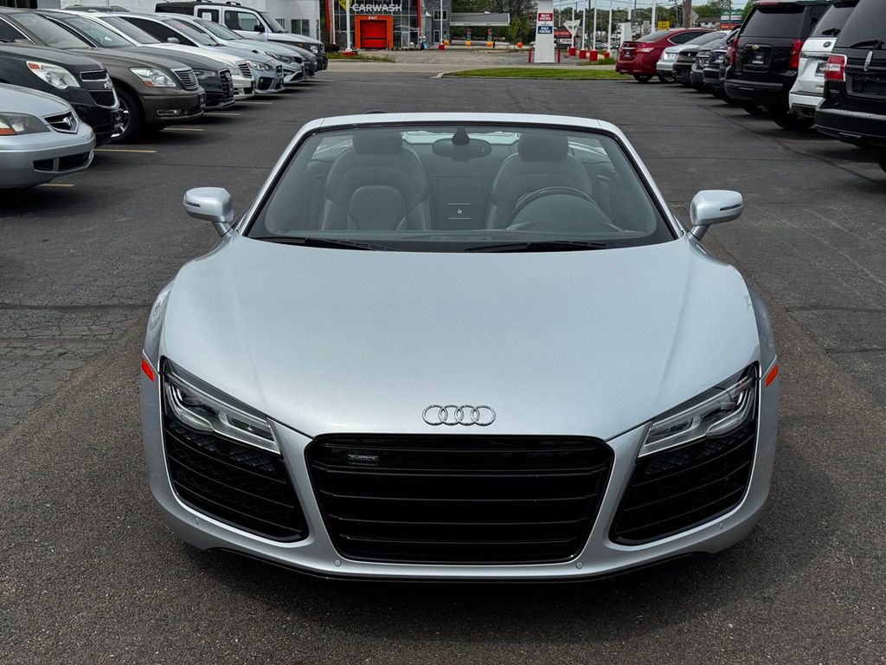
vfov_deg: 30.3
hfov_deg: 39.7
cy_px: 332
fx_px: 1229
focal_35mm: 48
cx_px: 443
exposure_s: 1/7092
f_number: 1.78
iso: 64
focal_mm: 6.76
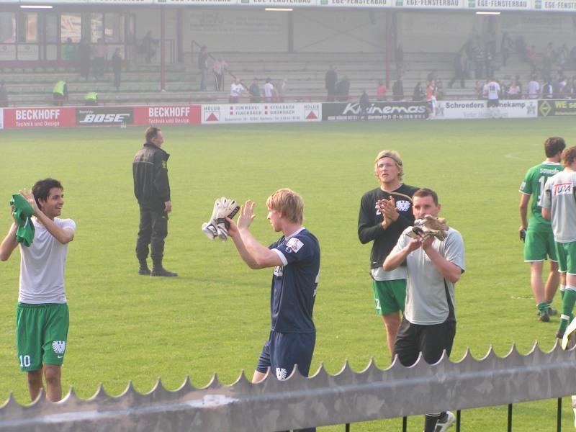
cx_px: 288
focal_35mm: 136
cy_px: 216
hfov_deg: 14.5
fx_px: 2263
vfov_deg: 10.9
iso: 50
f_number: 4.5
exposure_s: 1/200
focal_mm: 20.9
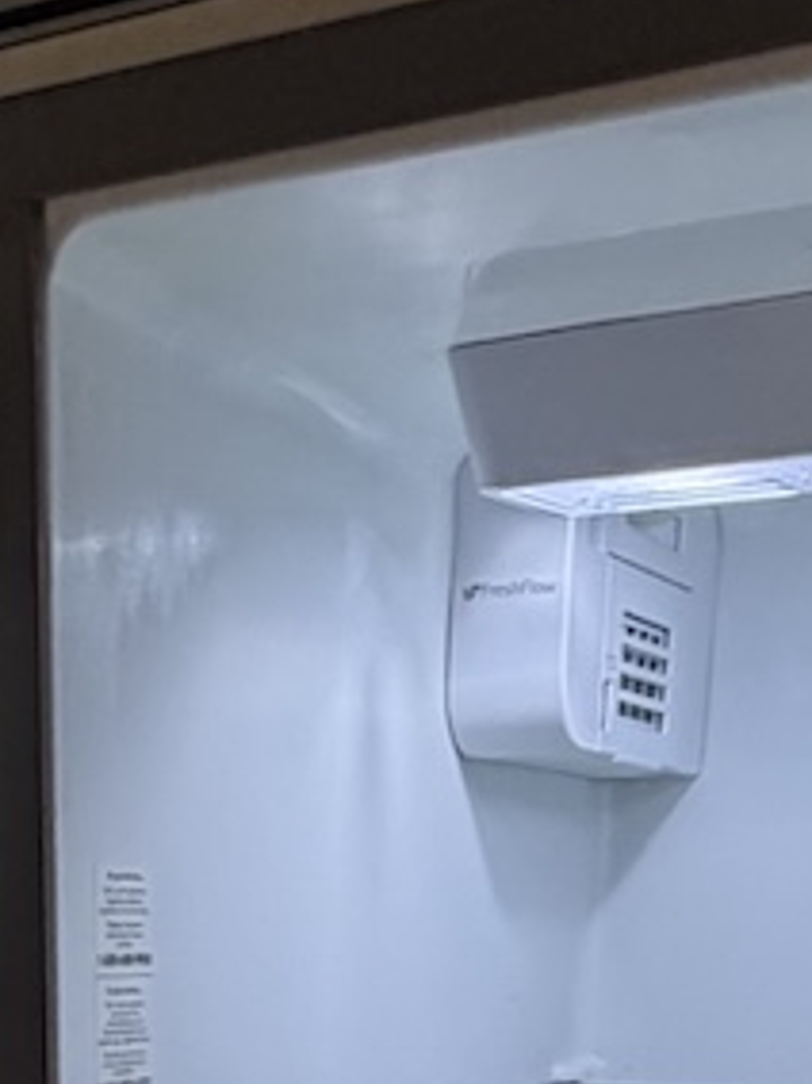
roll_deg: -2.2
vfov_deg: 22.3
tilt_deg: -20.8
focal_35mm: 66
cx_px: 142
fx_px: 2066
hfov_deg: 21.9
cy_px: 1760
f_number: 2.2
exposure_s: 1/120
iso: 200
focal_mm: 2.22
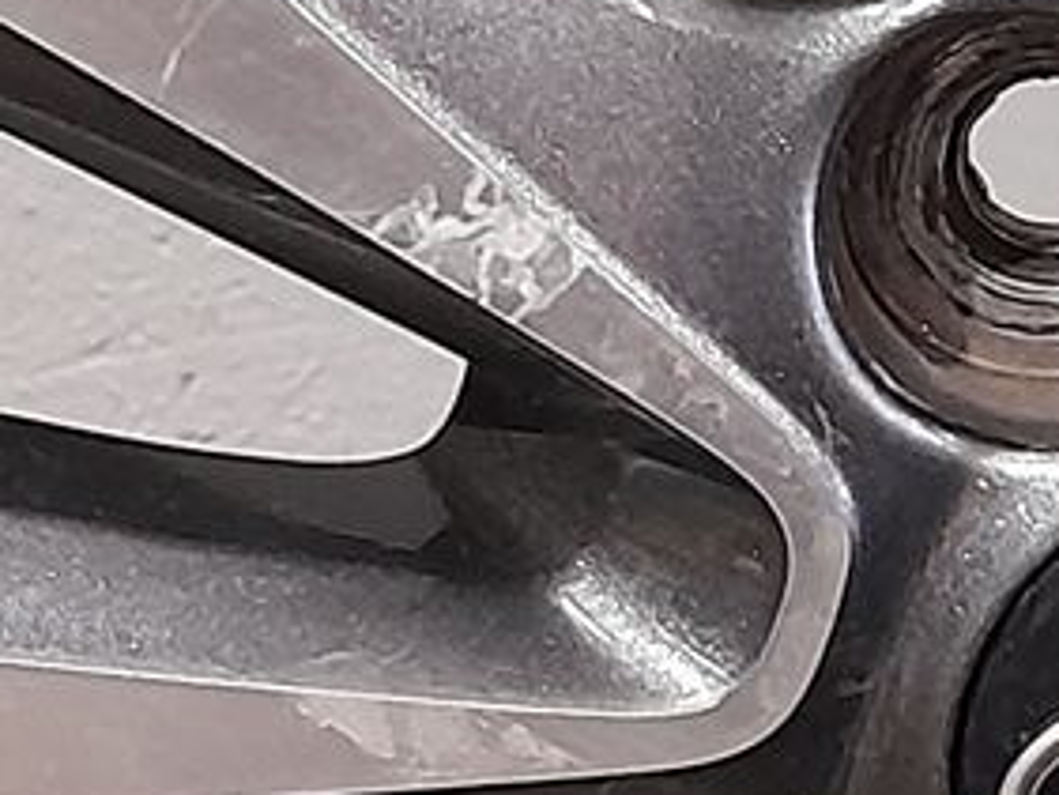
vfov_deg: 8.2
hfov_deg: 10.7
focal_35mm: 182
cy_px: 486
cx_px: 1116
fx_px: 5570
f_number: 2
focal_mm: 4.6
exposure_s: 1/50
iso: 400
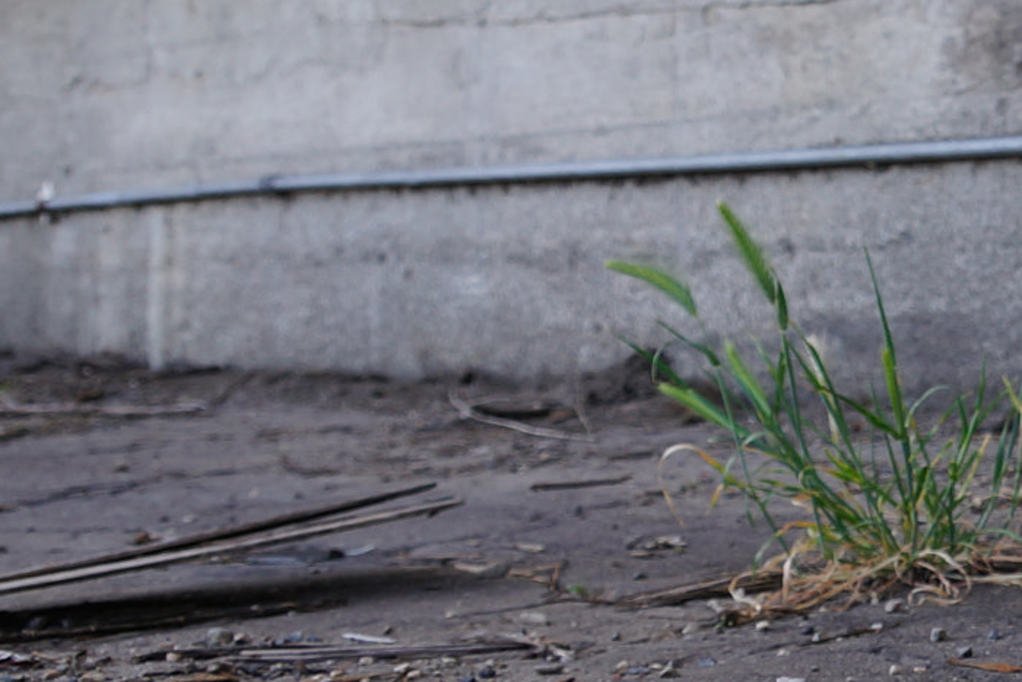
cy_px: -80
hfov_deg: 22.7
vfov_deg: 16.7
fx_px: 2243
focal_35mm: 79
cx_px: 1361
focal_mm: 18
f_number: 5.6
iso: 100
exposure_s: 1/125
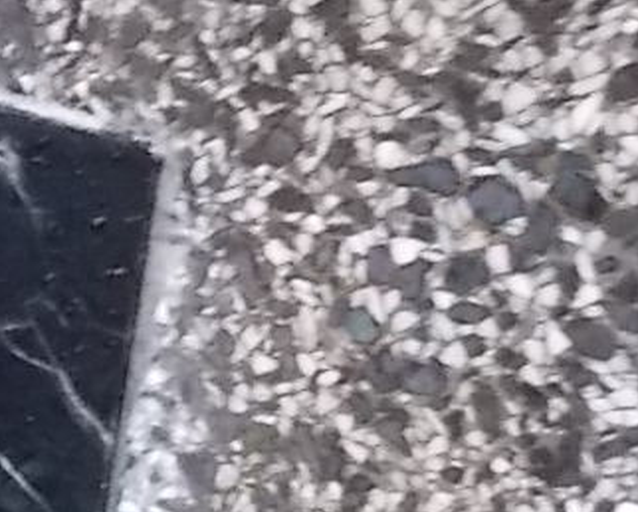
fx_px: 2381
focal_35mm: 126
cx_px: -325
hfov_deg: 14.3
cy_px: 488
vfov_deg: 12.1
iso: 400
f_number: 3.2
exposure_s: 1/20
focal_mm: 4.6
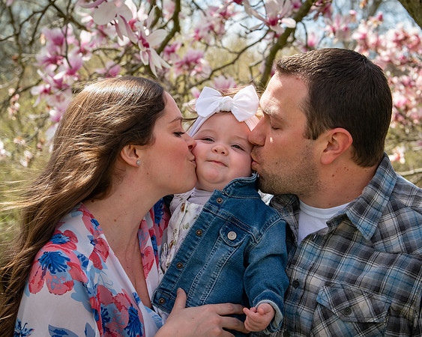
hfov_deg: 16.1
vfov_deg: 12.9
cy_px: 155
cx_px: 183
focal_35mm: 119
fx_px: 1489
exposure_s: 1/320
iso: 640
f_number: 11
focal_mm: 98
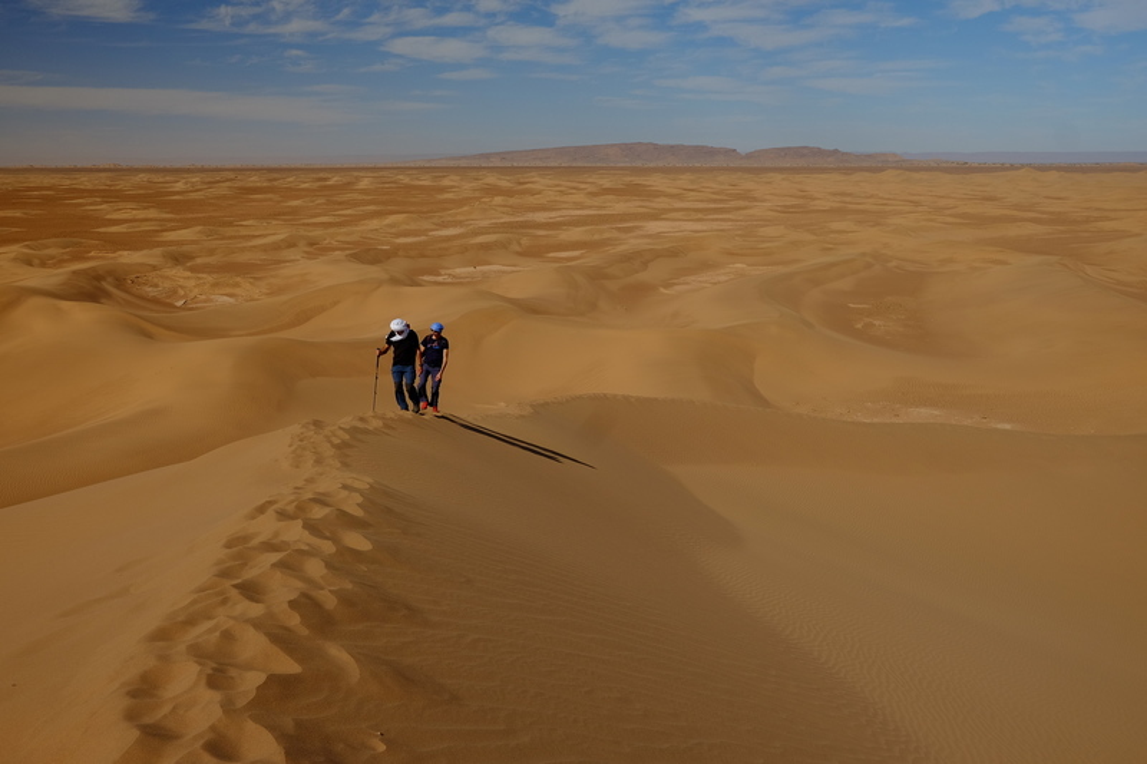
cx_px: 574
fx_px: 1115
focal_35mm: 35
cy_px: 382
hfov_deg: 54.4
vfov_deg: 37.8
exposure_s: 1/480
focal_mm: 23
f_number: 8
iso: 200
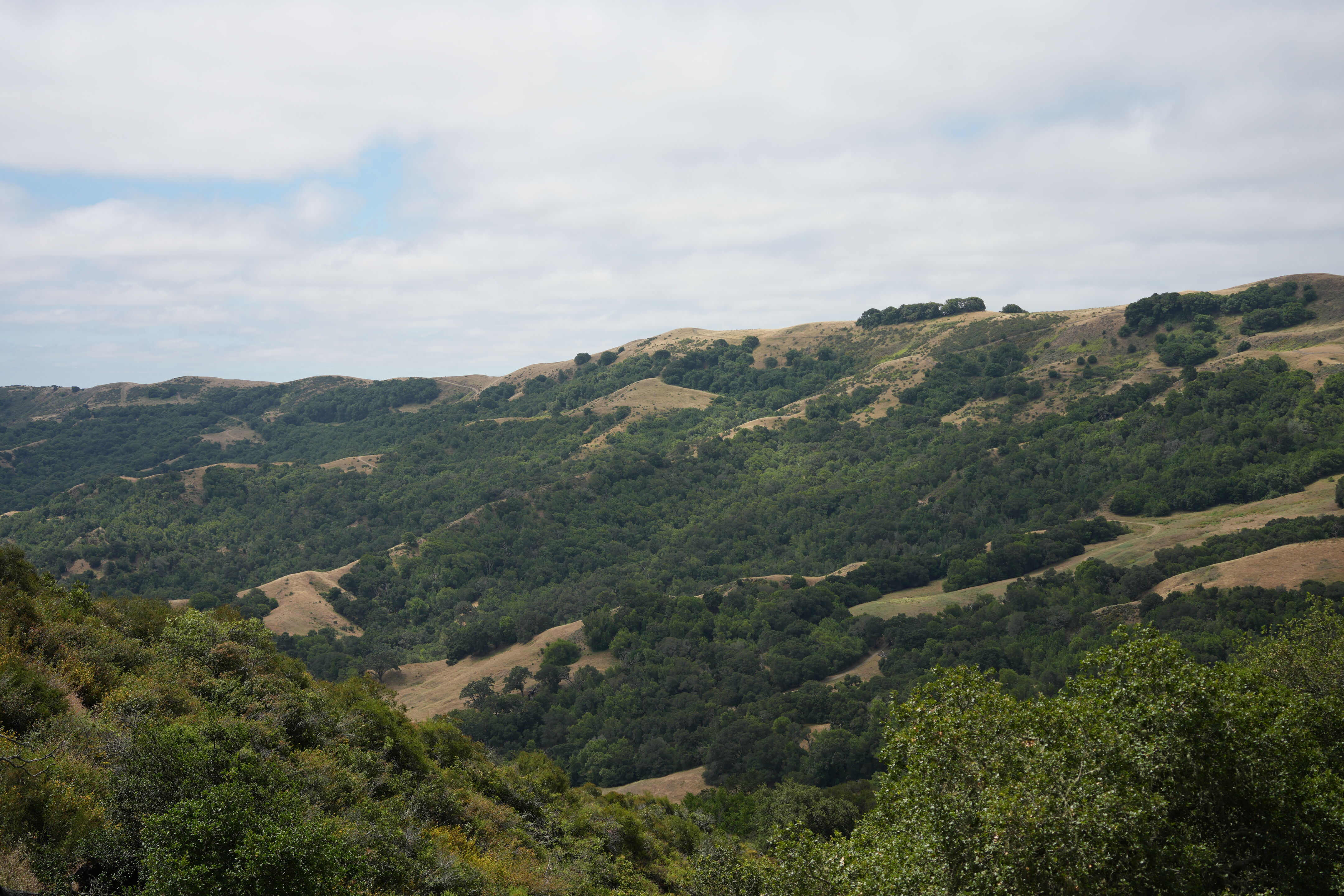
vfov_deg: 27.0
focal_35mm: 50
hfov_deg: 39.6
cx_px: 672
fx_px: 1867
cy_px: 448
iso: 160
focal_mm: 50
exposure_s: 1/1250
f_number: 4.5
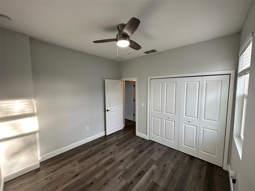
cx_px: 128
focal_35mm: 14
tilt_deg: -4.9
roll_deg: -0.3
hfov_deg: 102.1
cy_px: 96
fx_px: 103
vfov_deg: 85.7
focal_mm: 2.22
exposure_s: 1/120
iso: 125
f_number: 2.2
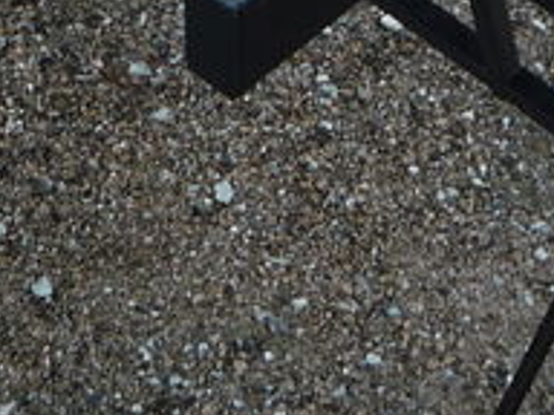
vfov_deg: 9.2
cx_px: 98
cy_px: -262
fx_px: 2497
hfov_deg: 12.6
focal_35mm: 156
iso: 100
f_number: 4
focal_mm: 5.2
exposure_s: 1/125
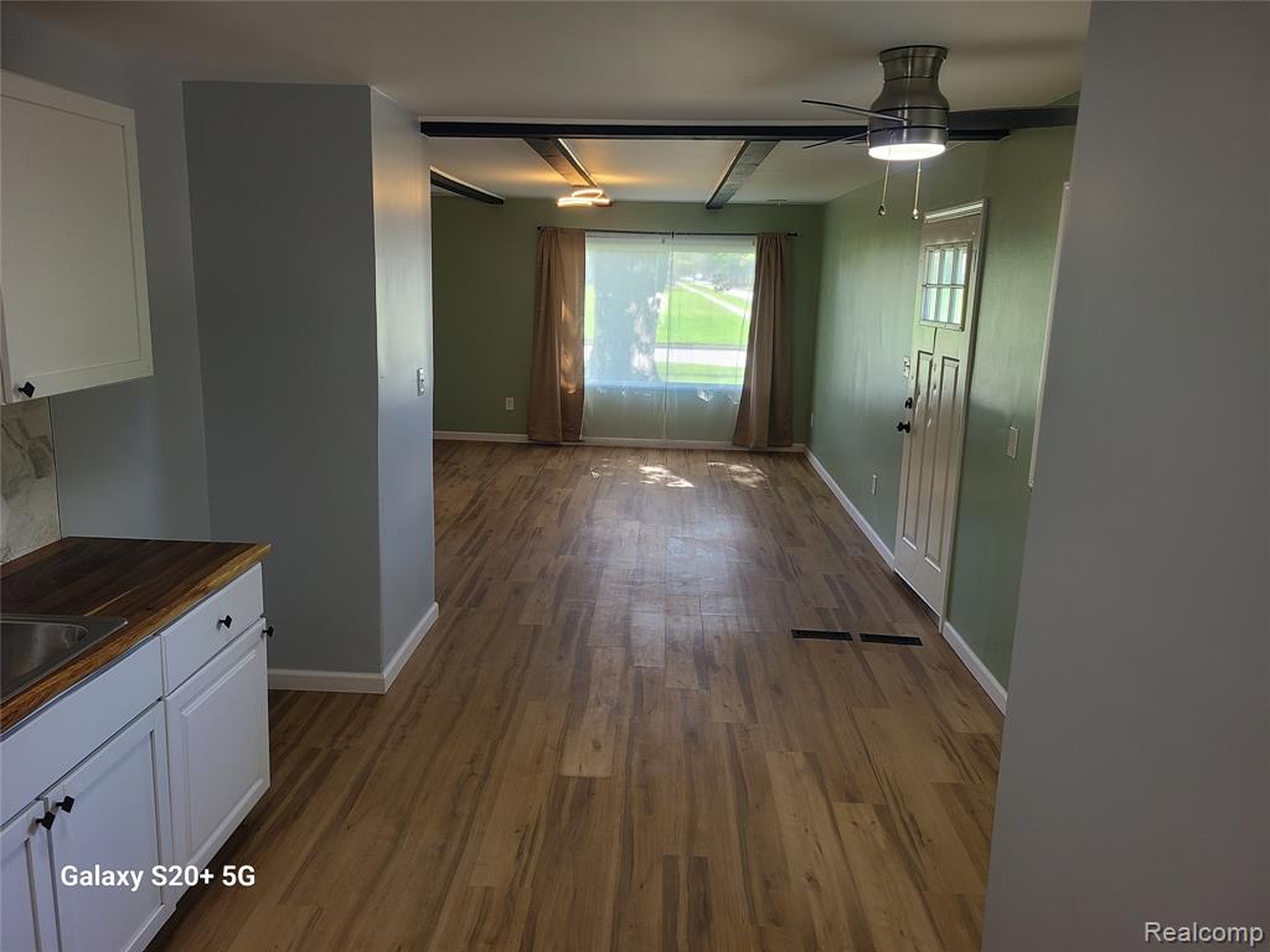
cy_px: 476
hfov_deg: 67.3
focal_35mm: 26
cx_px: 635
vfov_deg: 53.1
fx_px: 954
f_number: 1.8
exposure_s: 1/120
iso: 64
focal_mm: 5.4
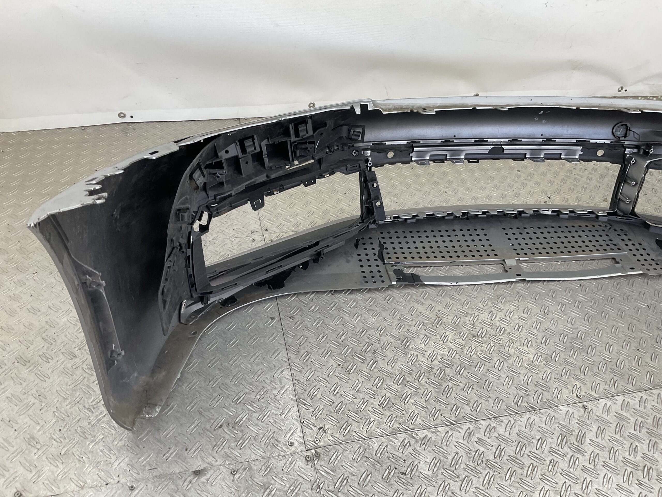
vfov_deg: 48.2
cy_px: 248
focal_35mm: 29
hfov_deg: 61.7
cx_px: 331
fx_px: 555
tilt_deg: -41.5
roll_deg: -8.6
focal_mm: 3
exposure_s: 1/120
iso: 25
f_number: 1.8
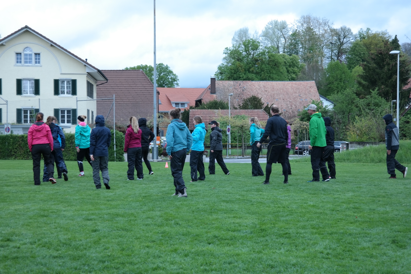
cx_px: 206
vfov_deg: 16.3
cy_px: 137
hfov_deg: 24.2
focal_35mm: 84
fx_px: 959
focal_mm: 55
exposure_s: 1/80
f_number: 6.3
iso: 200
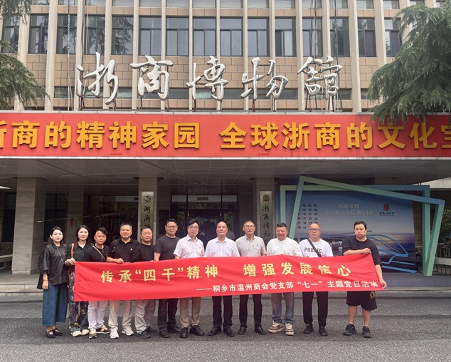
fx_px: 374
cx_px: 208
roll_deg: +0.0
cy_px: 181
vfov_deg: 51.6
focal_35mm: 28
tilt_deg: +6.5
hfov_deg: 62.1
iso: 50
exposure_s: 1/378
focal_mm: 5.1
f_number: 1.6
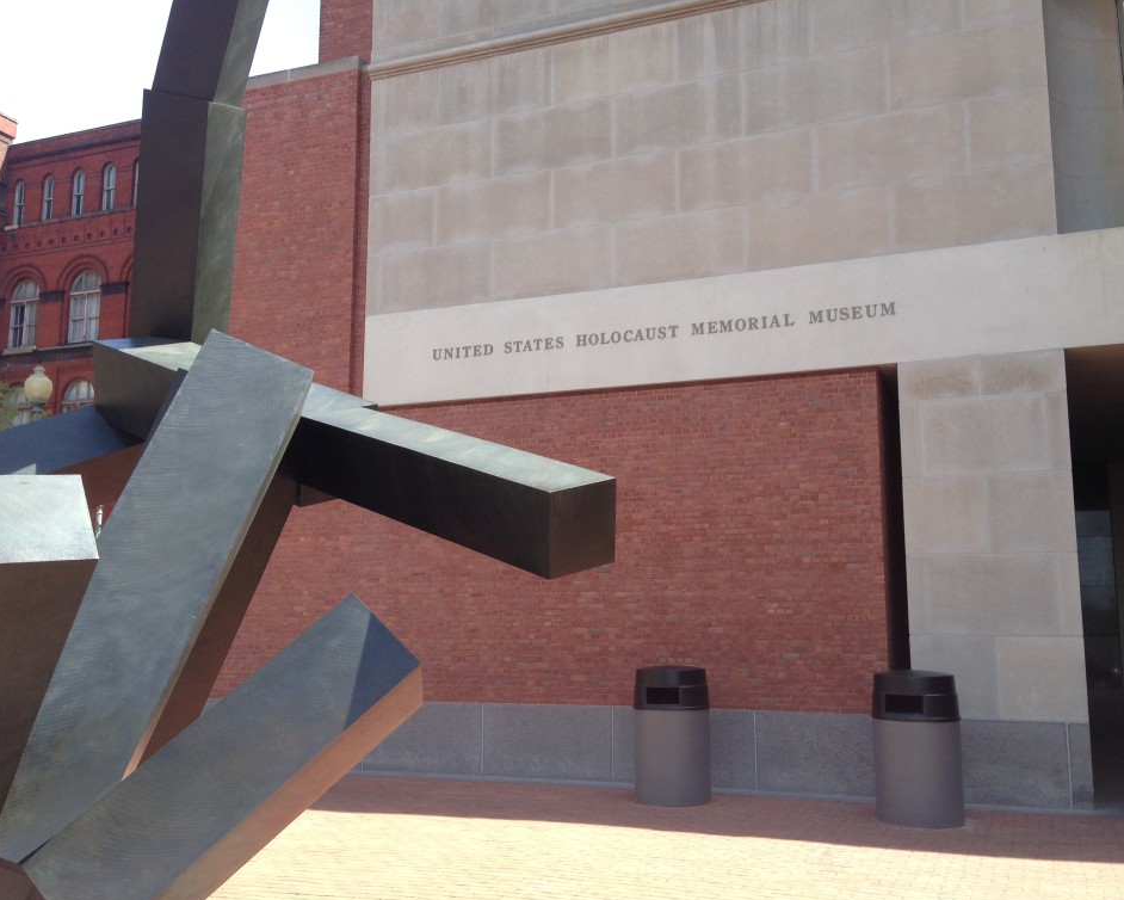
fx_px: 1165
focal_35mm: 35
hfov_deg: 51.5
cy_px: 457
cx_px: 589
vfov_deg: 42.2
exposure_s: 1/354
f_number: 2.4
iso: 50
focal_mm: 4.13
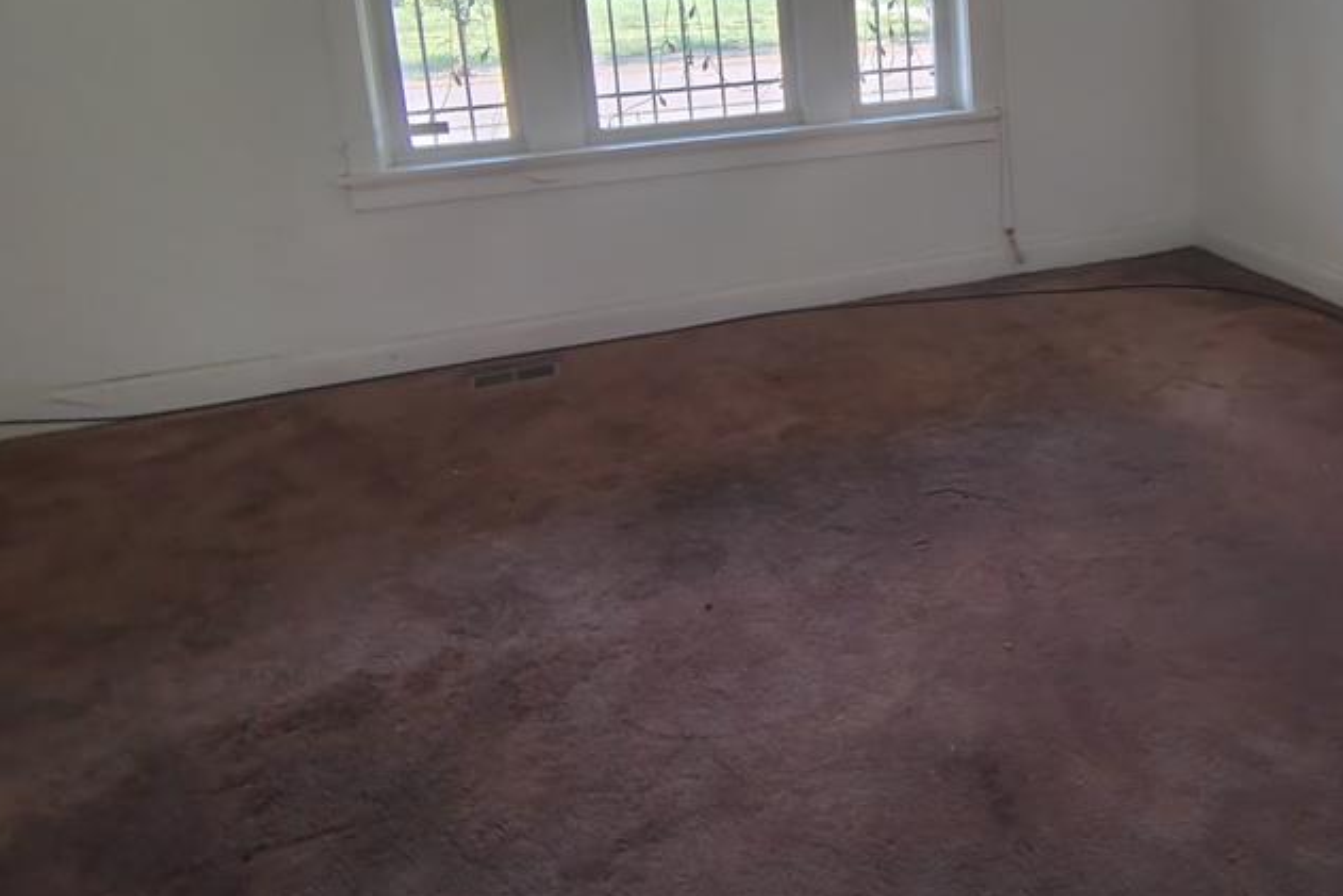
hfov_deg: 64.6
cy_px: 123
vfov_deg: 44.5
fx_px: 1007
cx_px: 951
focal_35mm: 27
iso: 560
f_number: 2.2
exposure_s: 1/30
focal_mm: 2.13
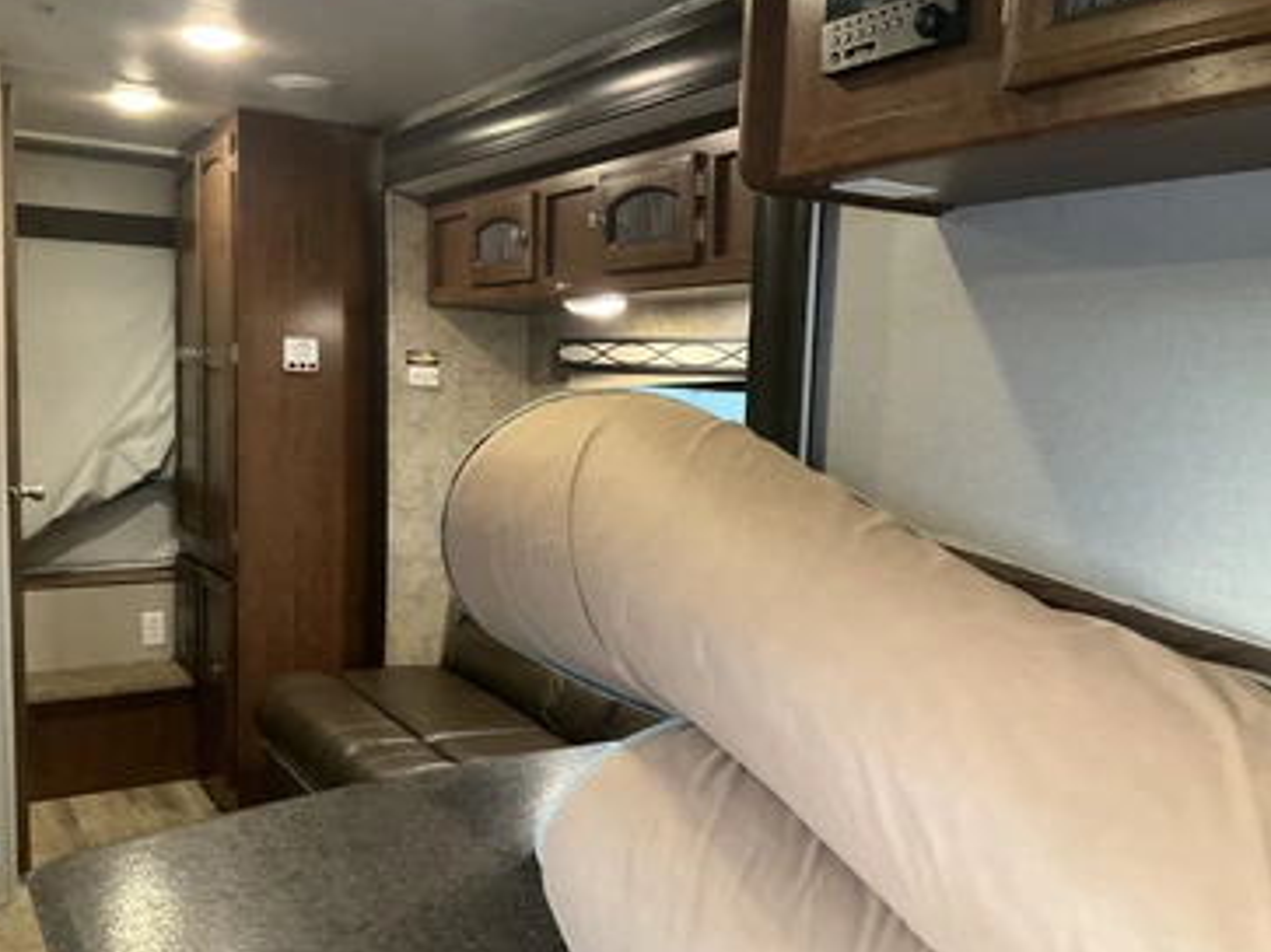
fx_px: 1175
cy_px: 504
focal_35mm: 32
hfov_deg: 56.8
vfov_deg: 44.1
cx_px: 630
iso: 320
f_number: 1.8
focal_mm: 3
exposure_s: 1/41
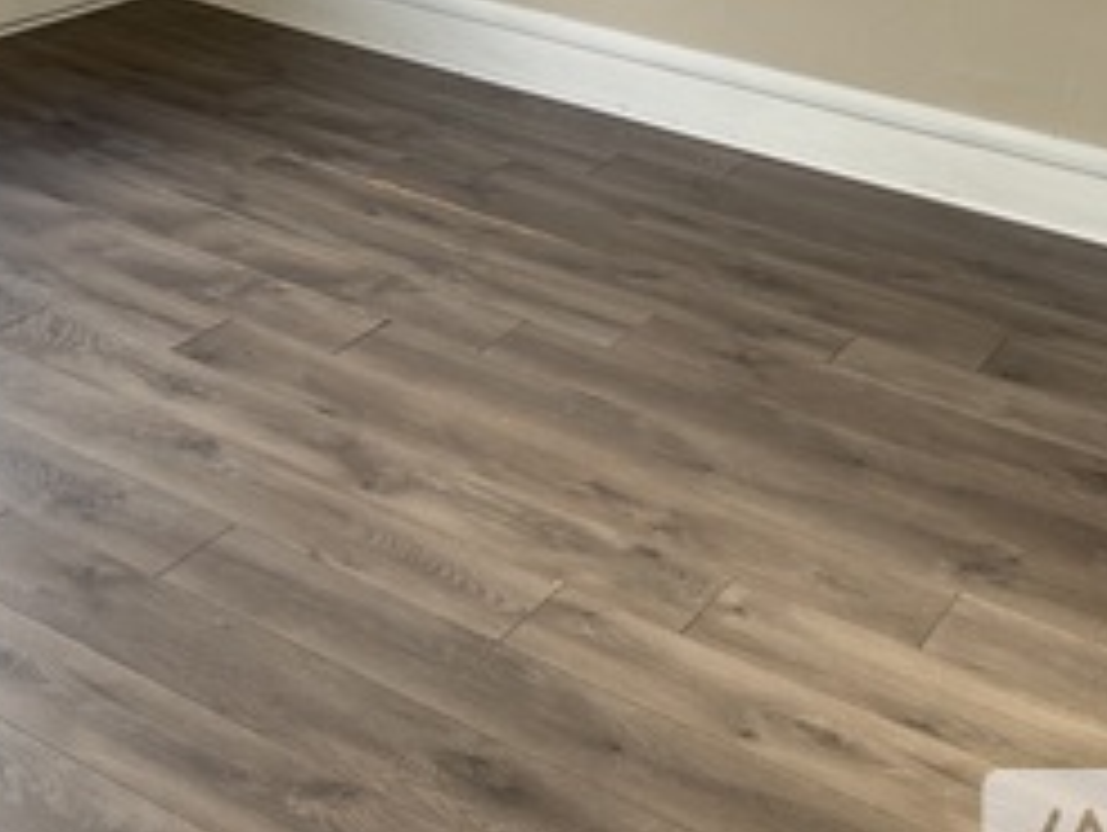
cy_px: -175
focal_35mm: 65
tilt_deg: -10.2
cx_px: 209
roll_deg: -4.2
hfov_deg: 29.1
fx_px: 2081
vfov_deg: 21.0
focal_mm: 6.76
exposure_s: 1/193
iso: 125
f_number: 1.78
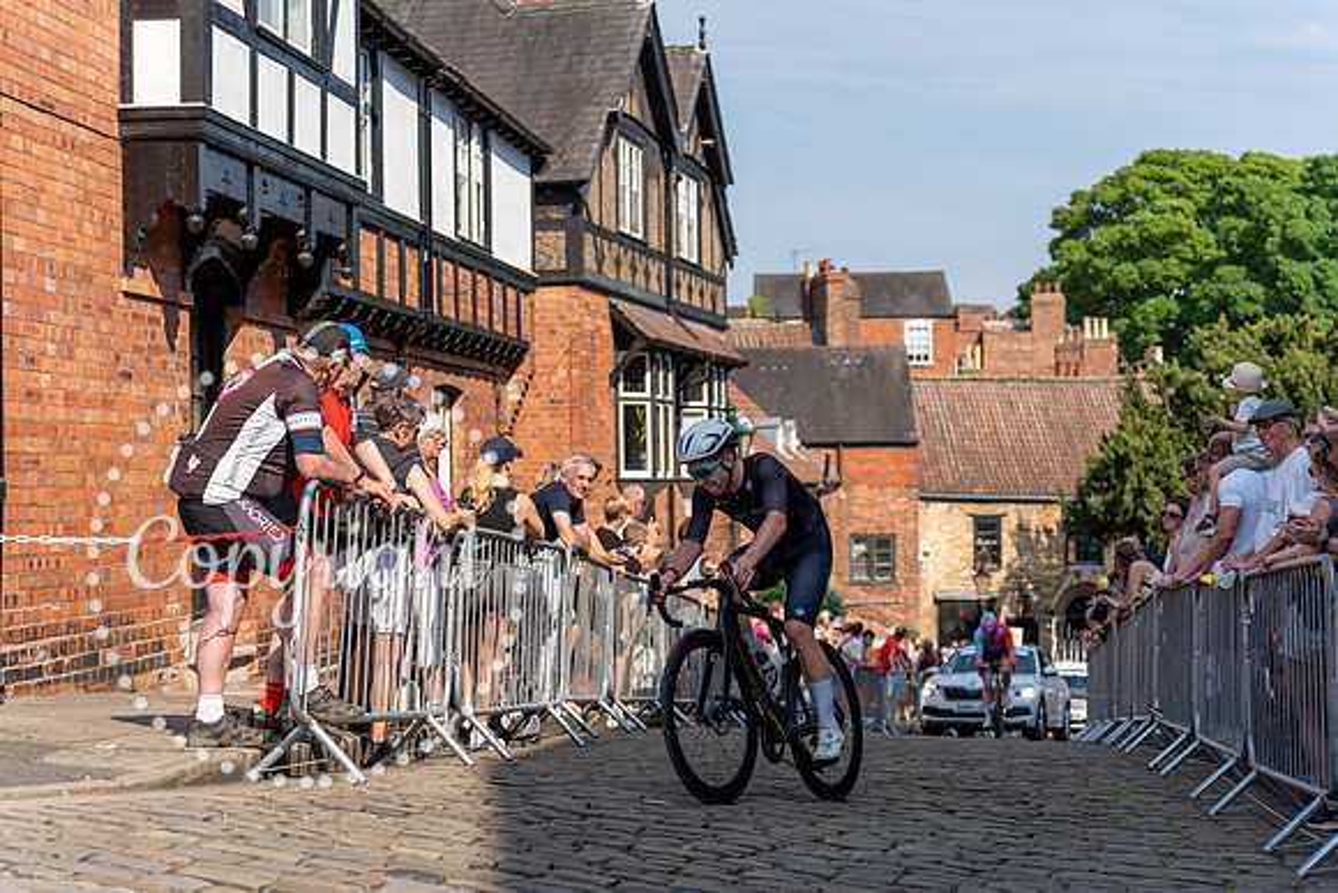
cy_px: 446
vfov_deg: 23.8
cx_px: 669
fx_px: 2119
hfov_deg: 35.0
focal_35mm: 57
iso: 100
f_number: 2.8
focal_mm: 57
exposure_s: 1/1250
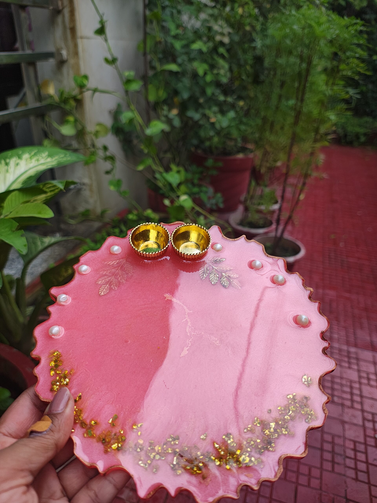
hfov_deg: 54.9
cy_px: 252
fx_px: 363
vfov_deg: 69.4
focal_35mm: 25
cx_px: 188
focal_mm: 5.89
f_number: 1.4
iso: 113
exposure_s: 1/200
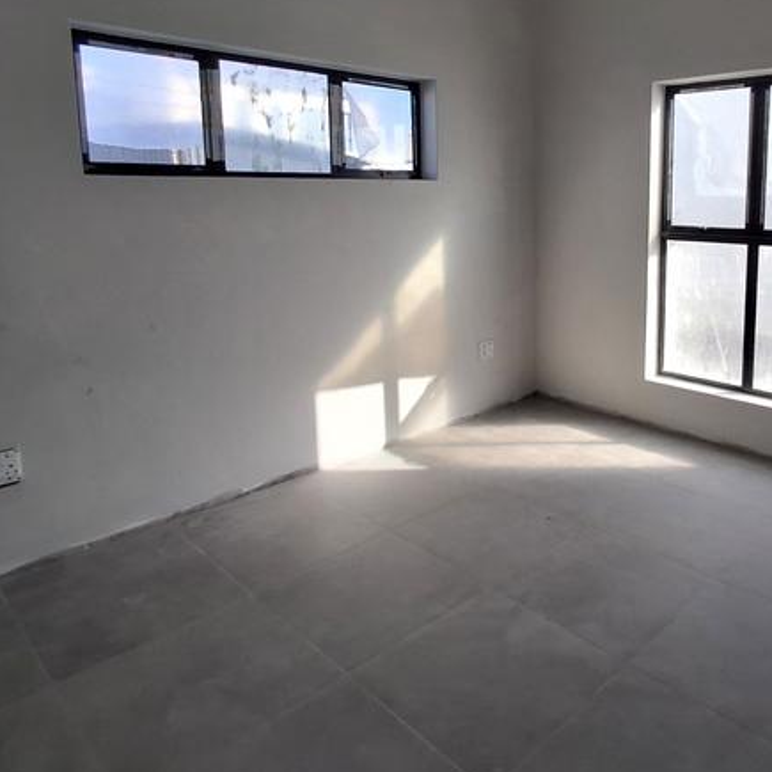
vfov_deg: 60.2
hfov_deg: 59.4
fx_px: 656
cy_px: 293
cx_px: 522
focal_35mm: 26
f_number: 2.2
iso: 40
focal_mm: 1.64
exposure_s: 1/667
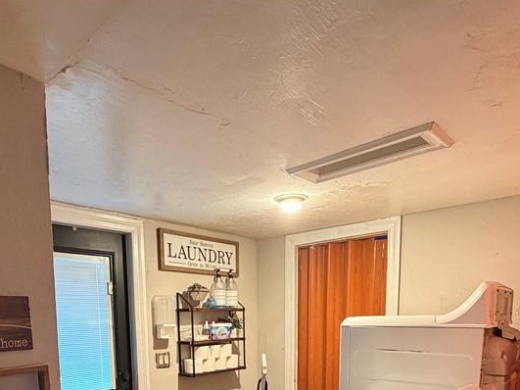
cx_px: 229
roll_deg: +0.6
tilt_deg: -8.3
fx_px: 406
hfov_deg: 65.1
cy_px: 368
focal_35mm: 27
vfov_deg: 45.3
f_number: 2.2
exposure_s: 1/60
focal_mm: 2.22
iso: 500
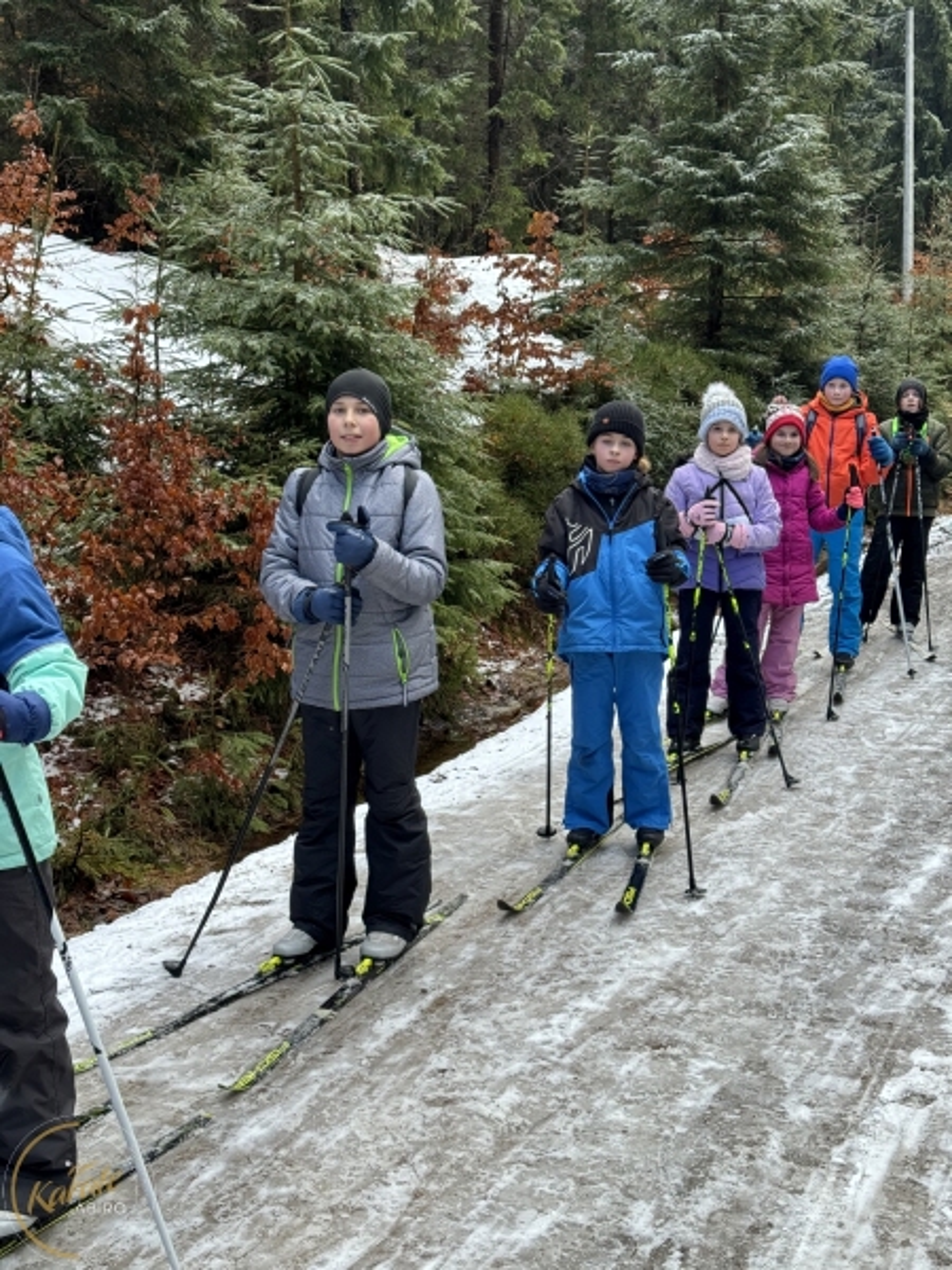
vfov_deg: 39.7
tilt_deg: -9.7
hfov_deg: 30.3
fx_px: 1760
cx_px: 476
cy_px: 635
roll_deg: -1.9
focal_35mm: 48
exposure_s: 1/351
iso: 64
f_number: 1.78
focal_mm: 6.86
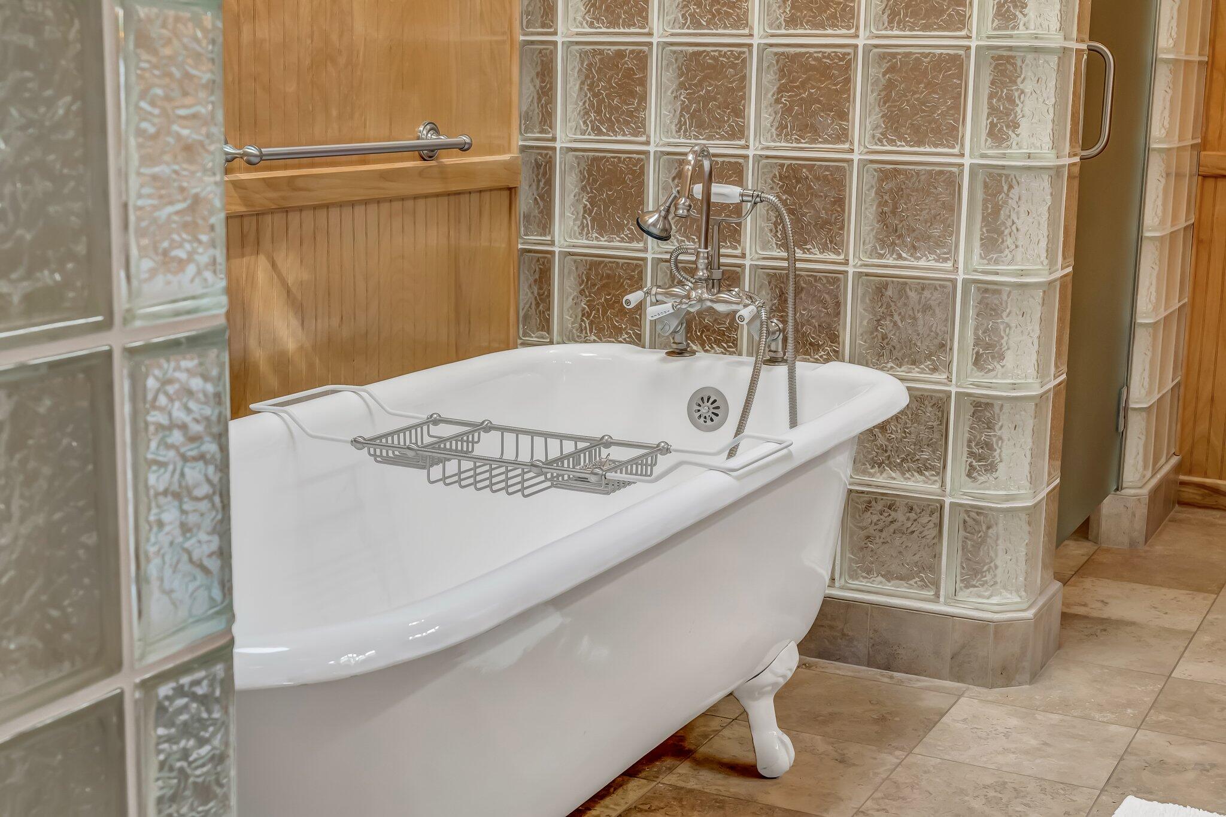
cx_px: 613
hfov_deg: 38.2
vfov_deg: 26.0
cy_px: 408
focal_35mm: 52
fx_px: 1771
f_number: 8
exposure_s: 1/13
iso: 640
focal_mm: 35
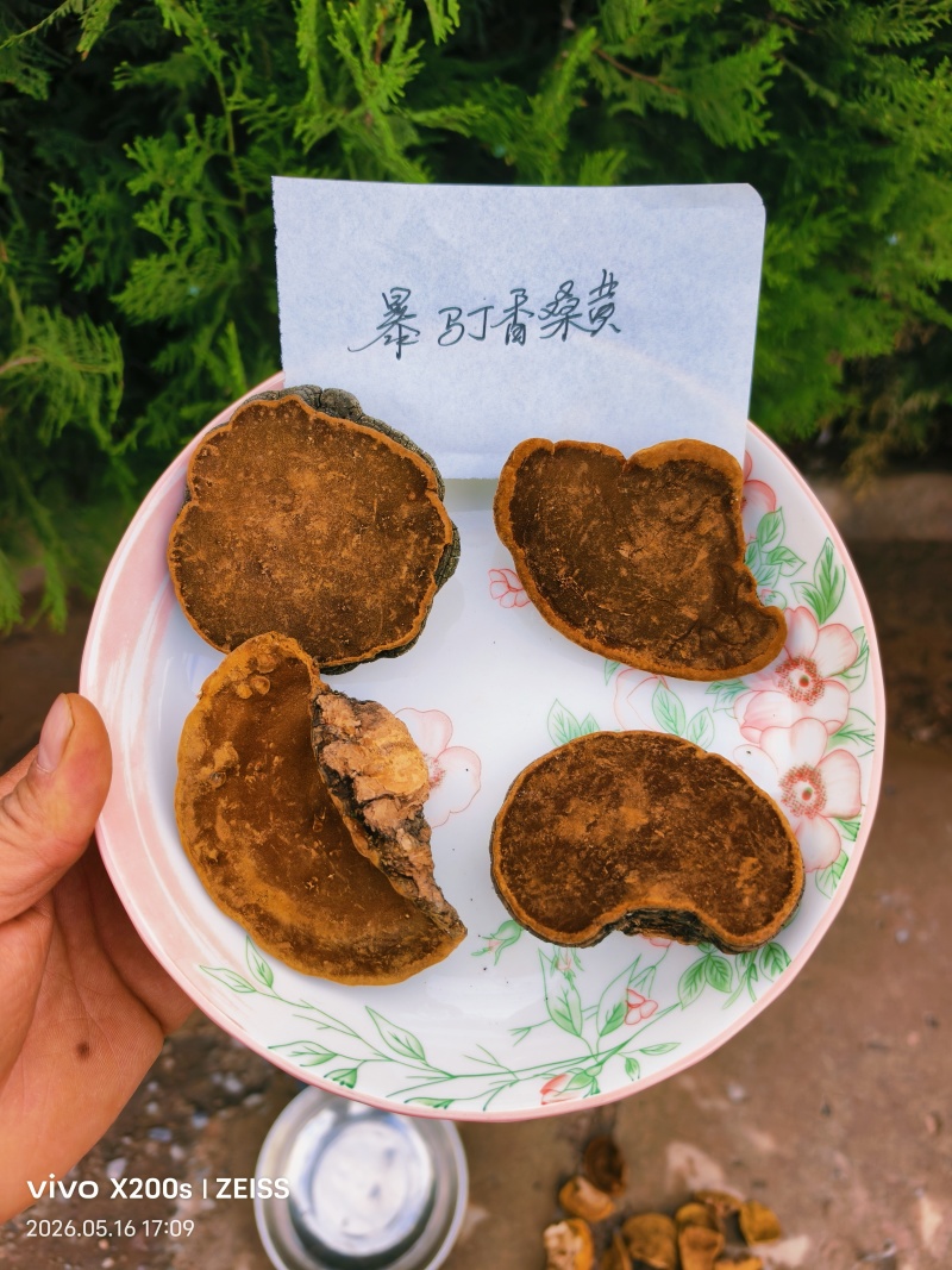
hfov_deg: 58.9
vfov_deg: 73.9
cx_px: 476
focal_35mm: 23
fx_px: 844
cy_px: 635
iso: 72
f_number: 1.57
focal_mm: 5.6
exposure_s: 1/556
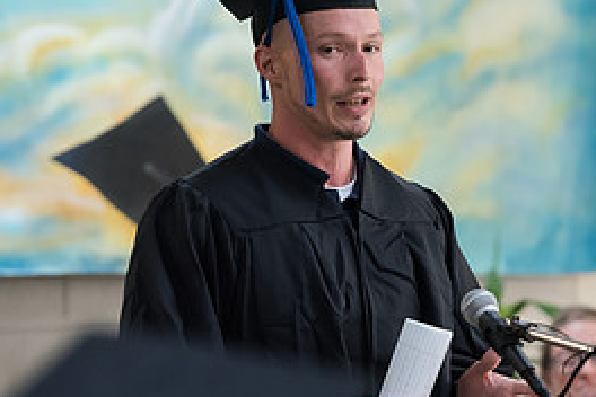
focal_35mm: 363
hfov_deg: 5.7
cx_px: 449
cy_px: 281
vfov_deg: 3.8
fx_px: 6009
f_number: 3.5
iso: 3200
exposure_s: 1/200
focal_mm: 165
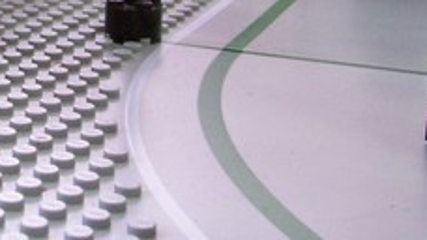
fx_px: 1177
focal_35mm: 104
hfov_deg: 19.4
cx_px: -84
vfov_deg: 11.1
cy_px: -150
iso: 160
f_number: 2.7
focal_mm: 5.6
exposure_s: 1/13.4
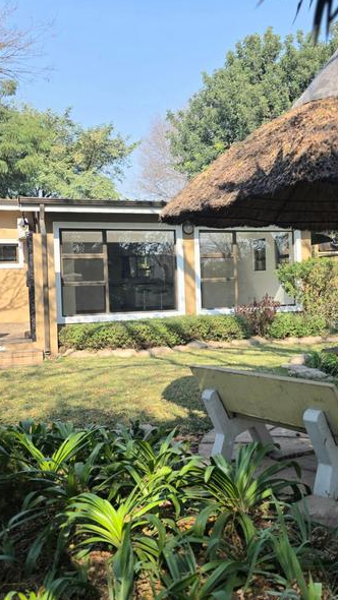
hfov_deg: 34.3
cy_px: 299
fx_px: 542
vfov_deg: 58.0
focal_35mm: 34
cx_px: 231
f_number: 1.7
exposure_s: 1/2500
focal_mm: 6.3
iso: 80
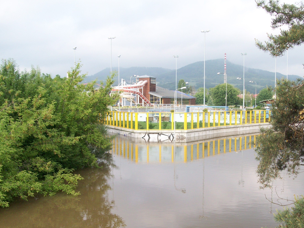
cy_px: 134
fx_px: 369
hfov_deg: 44.5
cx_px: 186
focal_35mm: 42
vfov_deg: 34.3
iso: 64
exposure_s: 1/279
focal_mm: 5.7
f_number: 2.8
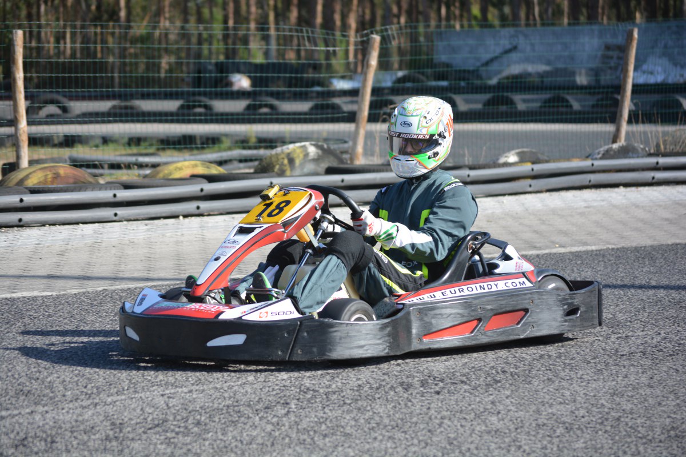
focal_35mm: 147
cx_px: 343
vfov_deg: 9.3
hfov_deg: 14.0
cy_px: 228
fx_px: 2801
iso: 400
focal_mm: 98
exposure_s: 1/1250
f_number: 5
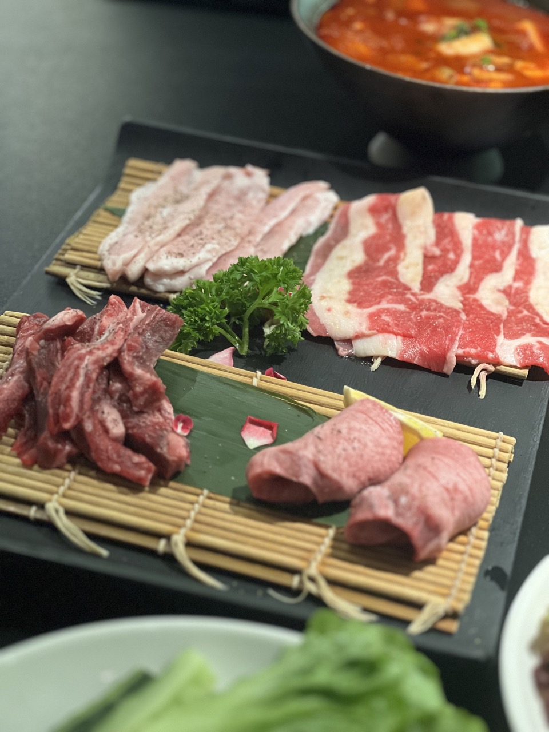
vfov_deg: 25.3
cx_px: 274
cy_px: 366
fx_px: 1628
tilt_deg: -33.1
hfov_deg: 19.1
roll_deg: -4.8
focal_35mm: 77
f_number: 2.8
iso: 320
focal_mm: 9
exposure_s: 1/40
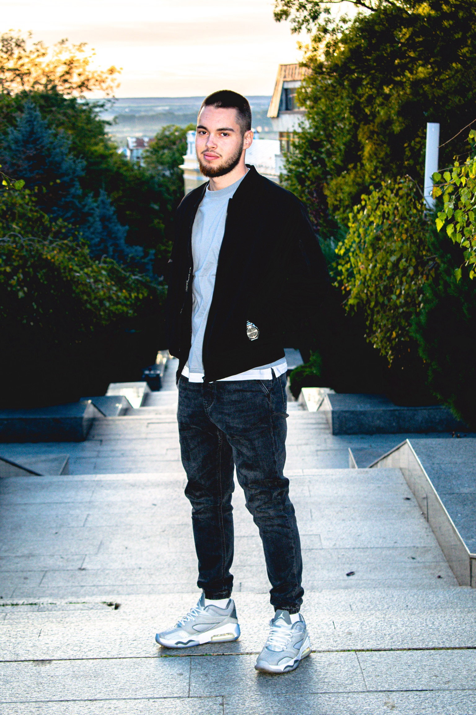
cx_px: 238
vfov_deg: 24.6
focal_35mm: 82
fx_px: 1636
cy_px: 358
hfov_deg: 16.6
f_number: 5.6
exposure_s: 1/125
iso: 500
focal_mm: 55
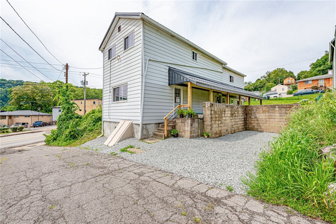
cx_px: 168
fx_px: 149
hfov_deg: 96.7
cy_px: 112
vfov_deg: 73.8
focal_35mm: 16
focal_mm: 16
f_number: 11
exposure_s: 1/800
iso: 50
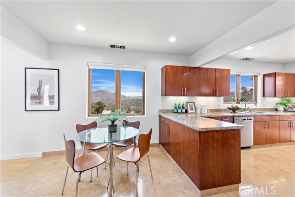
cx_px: 148
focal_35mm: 14
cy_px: 98
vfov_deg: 81.1
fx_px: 115
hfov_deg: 104.3
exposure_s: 1/2000
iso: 125
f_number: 7.1
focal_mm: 14
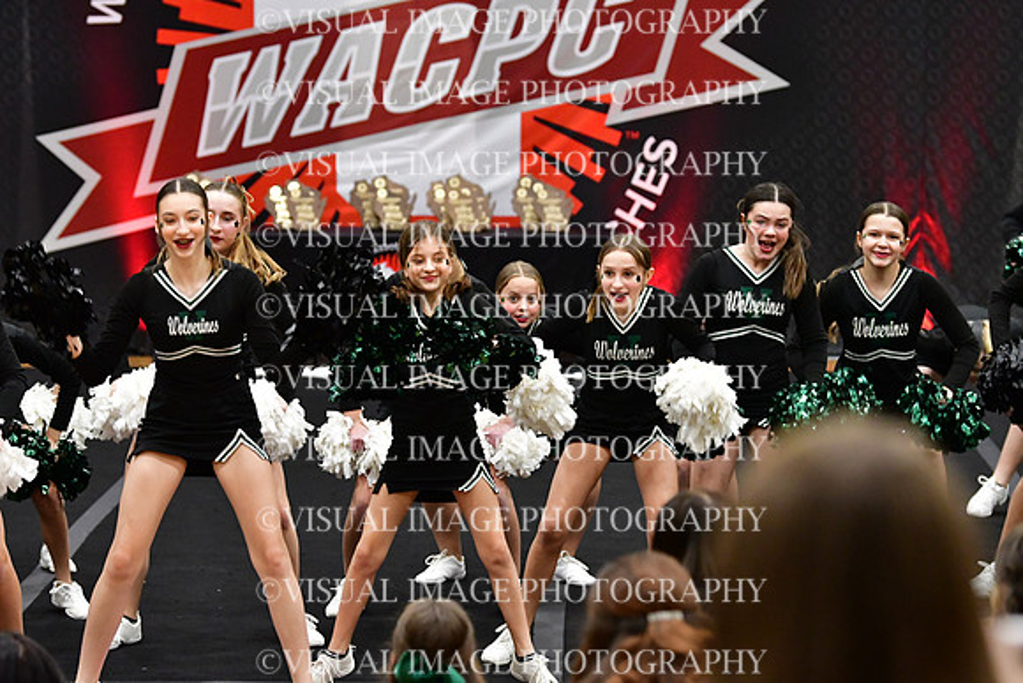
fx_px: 4690
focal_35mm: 165
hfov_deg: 12.4
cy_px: 342
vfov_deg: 8.3
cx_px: 512
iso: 5000
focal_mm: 110
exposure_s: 1/500
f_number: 3.5
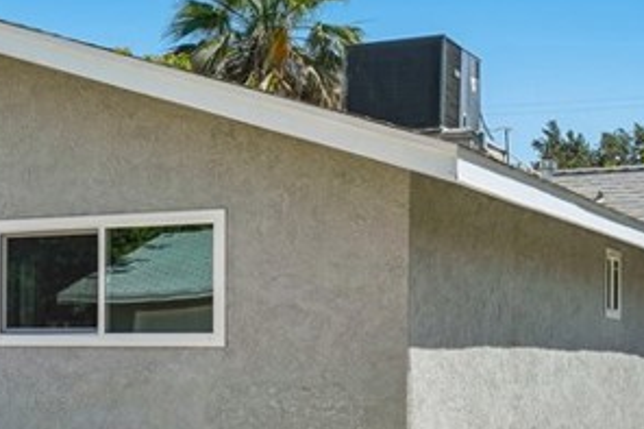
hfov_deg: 23.7
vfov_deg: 16.4
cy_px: 283
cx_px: 37
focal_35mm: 83
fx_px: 1484
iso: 100
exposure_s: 1/125
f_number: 11
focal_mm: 24
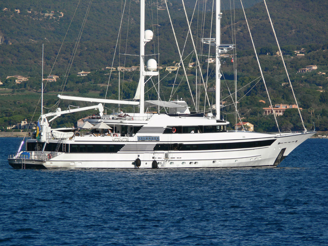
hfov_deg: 4.7
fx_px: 3981
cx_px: 164
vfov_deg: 3.5
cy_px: 123
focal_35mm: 420
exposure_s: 1/500
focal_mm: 88.8
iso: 80
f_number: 5.6
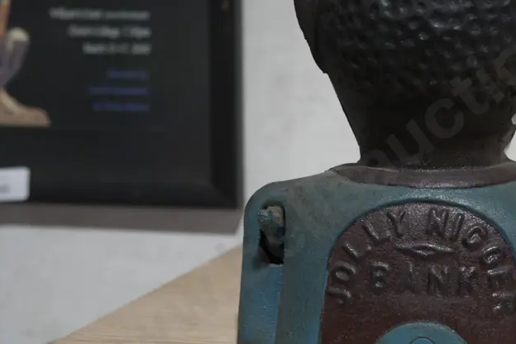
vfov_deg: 23.3
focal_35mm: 58
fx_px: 831
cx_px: 416
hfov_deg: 33.4
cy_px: 139
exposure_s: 1/60
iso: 400
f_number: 4
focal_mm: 17
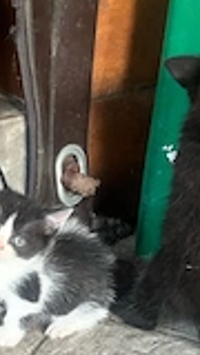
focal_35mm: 71
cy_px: 333
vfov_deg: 28.4
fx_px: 669
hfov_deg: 16.2
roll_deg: +2.5
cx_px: -49
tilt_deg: -34.3
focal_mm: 5.1
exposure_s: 1/70
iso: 125
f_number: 1.6
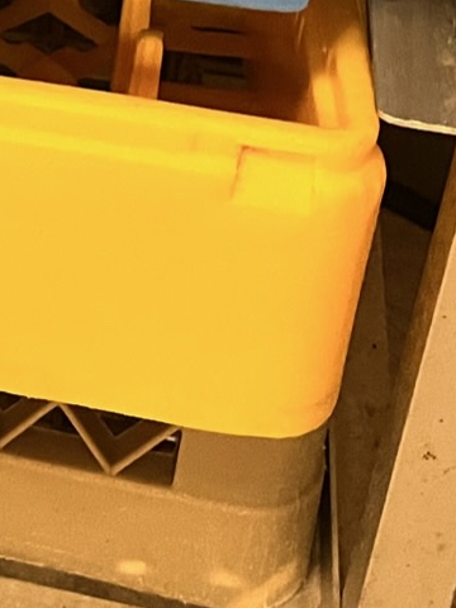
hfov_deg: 12.4
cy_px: -247
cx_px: -330
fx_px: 1950
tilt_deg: -29.3
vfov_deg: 16.5
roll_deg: -0.5
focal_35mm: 111
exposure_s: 1/33
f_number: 1.6
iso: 500
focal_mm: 5.1
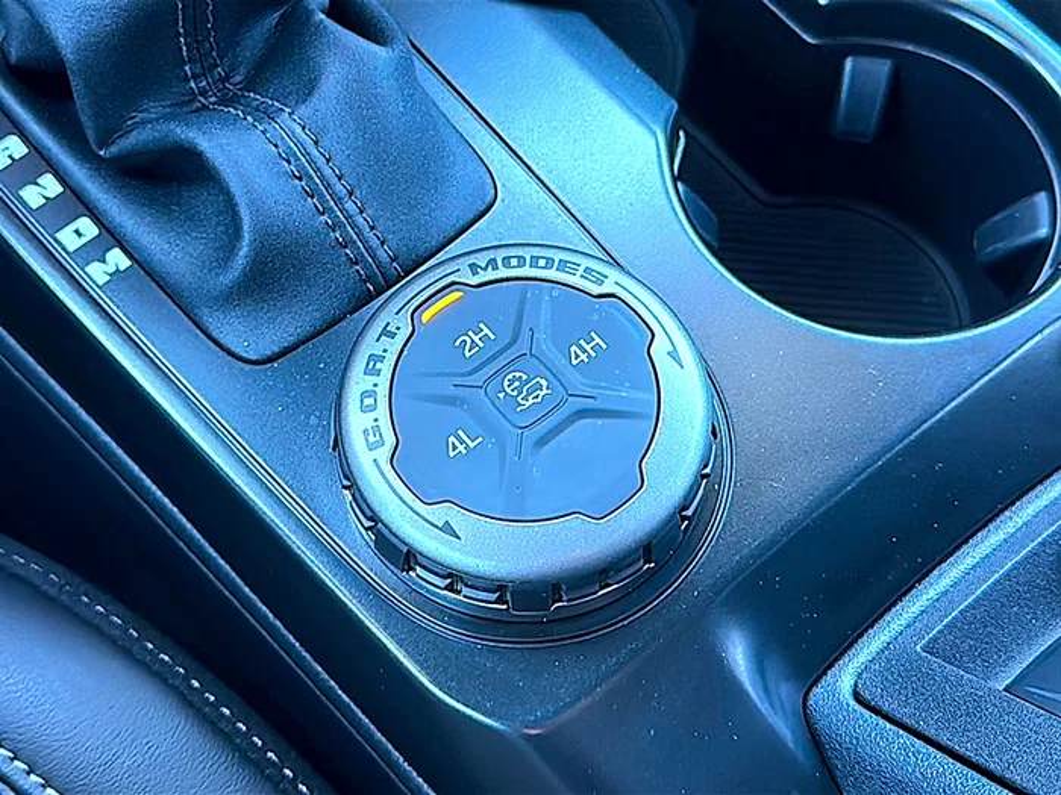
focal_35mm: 41
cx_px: 530
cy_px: 398
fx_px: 1257
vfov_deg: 35.1
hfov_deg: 45.8
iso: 500
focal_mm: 6.86
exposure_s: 1/40
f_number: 1.78
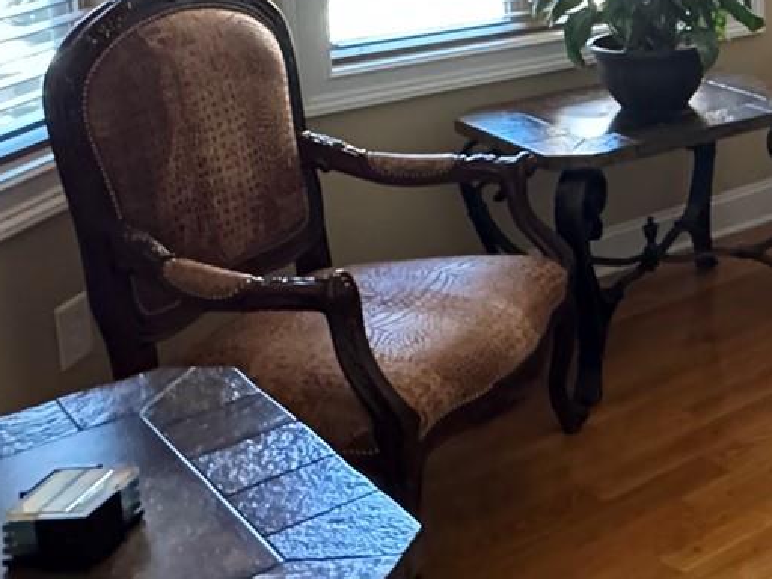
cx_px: 1092
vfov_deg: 24.5
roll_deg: -0.9
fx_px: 1249
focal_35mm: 56
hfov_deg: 26.8
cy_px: -47
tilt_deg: -8.5
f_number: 2.2
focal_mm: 2.22
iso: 1250
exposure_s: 1/47
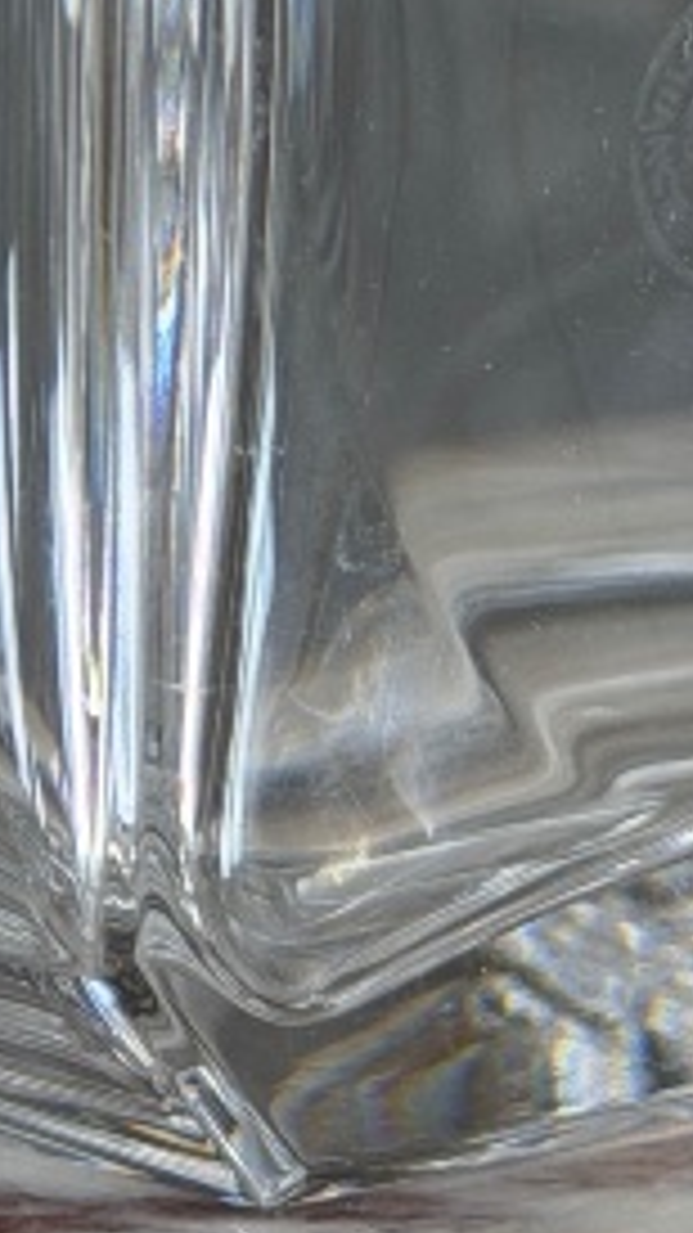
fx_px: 7486
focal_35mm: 229
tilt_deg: -5.8
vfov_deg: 9.4
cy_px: 22
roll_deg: -1.0
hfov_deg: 5.3
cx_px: -9
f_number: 1.78
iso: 50
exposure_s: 1/100
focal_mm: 6.76
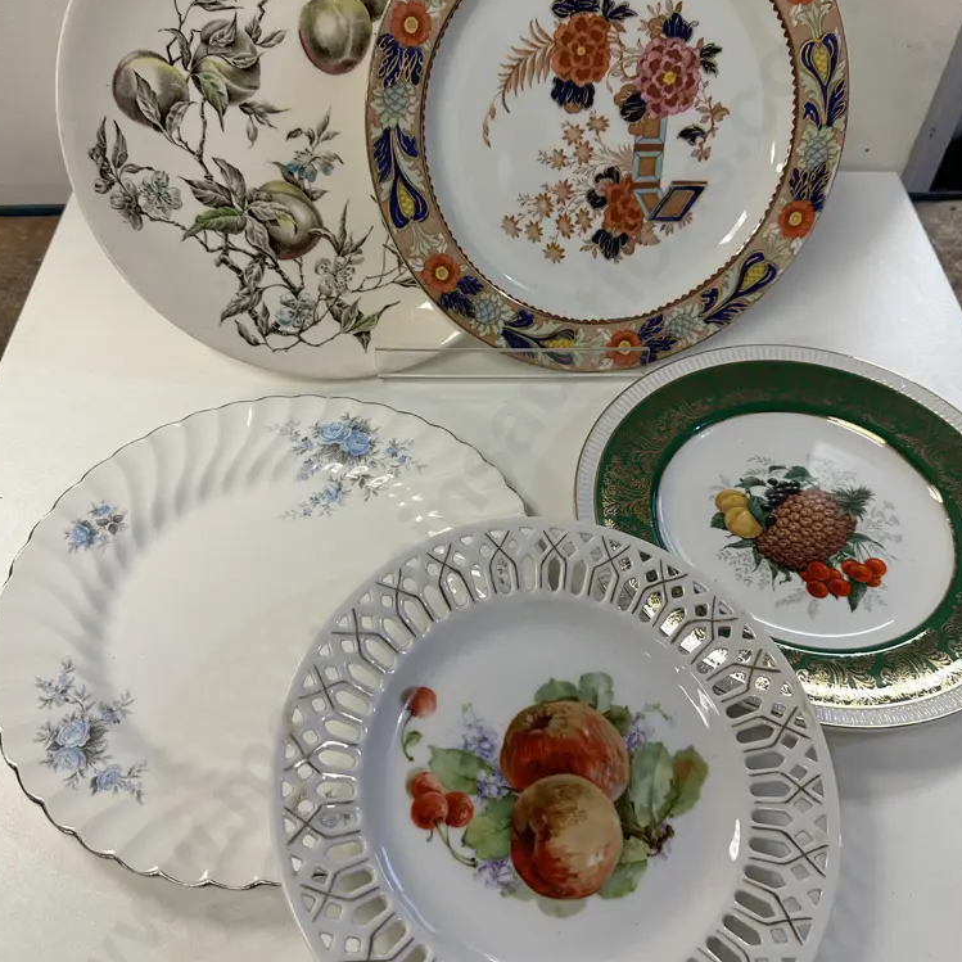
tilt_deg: -52.4
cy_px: 479
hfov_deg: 55.6
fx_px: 912
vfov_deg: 55.6
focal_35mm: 29
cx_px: 477
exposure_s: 1/100
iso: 160
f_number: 1.78
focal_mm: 6.86
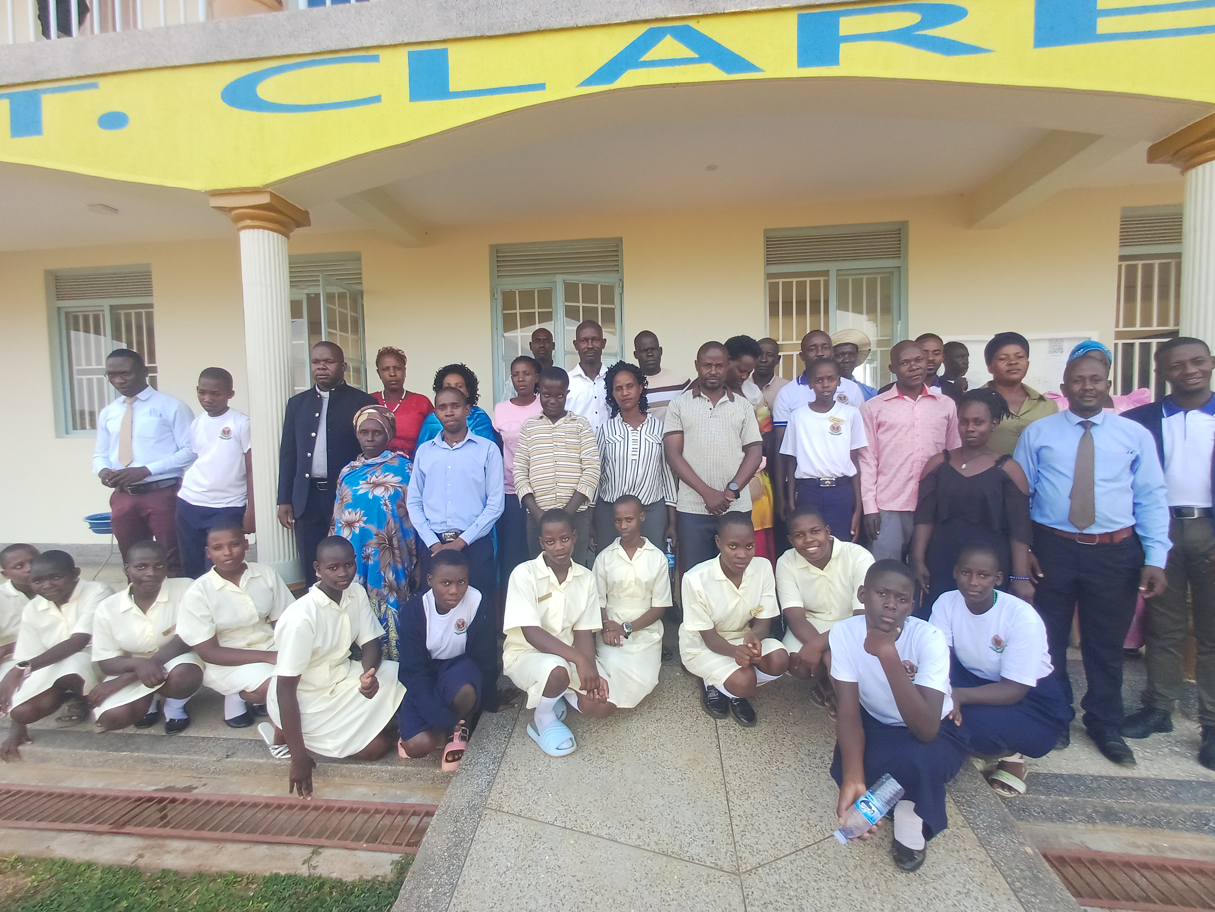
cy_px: 456
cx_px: 608
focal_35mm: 16
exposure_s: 1/184
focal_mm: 1.64
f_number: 2.2
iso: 40
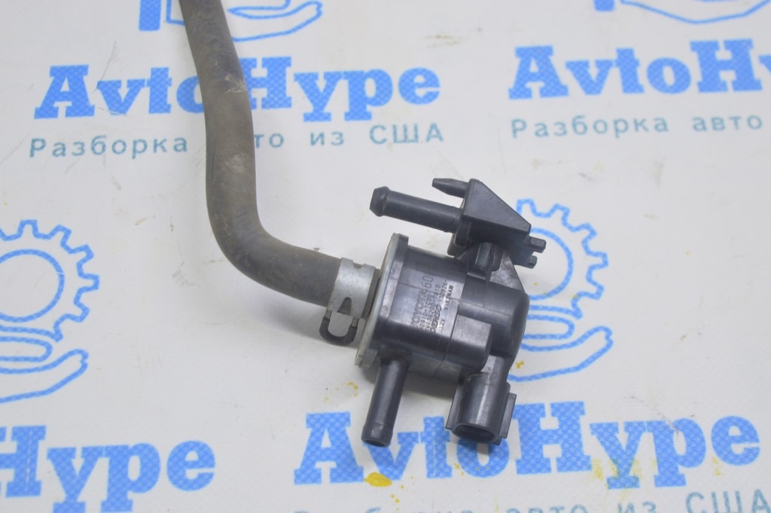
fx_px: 1477
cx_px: 386
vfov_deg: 19.7
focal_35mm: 69
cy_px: 256
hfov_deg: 29.3
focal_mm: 46
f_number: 5.6
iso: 400
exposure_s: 1/20
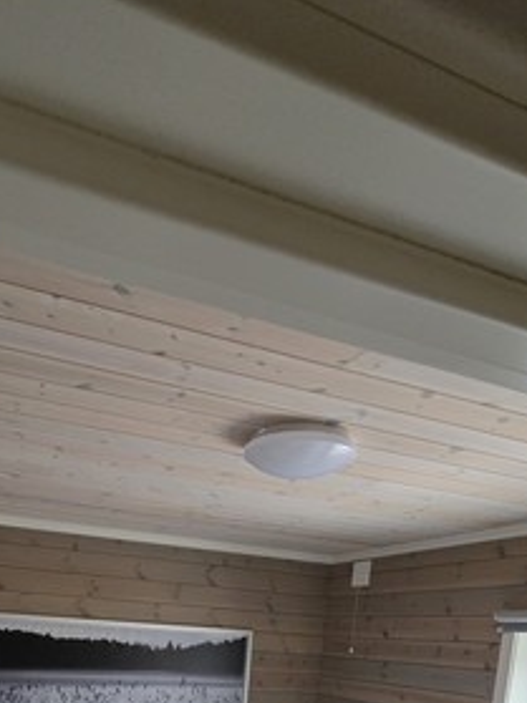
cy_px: 731
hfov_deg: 48.6
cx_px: 164
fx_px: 569
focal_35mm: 28
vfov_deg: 49.3
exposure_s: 1/200
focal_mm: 2.2
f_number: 1.9
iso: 500
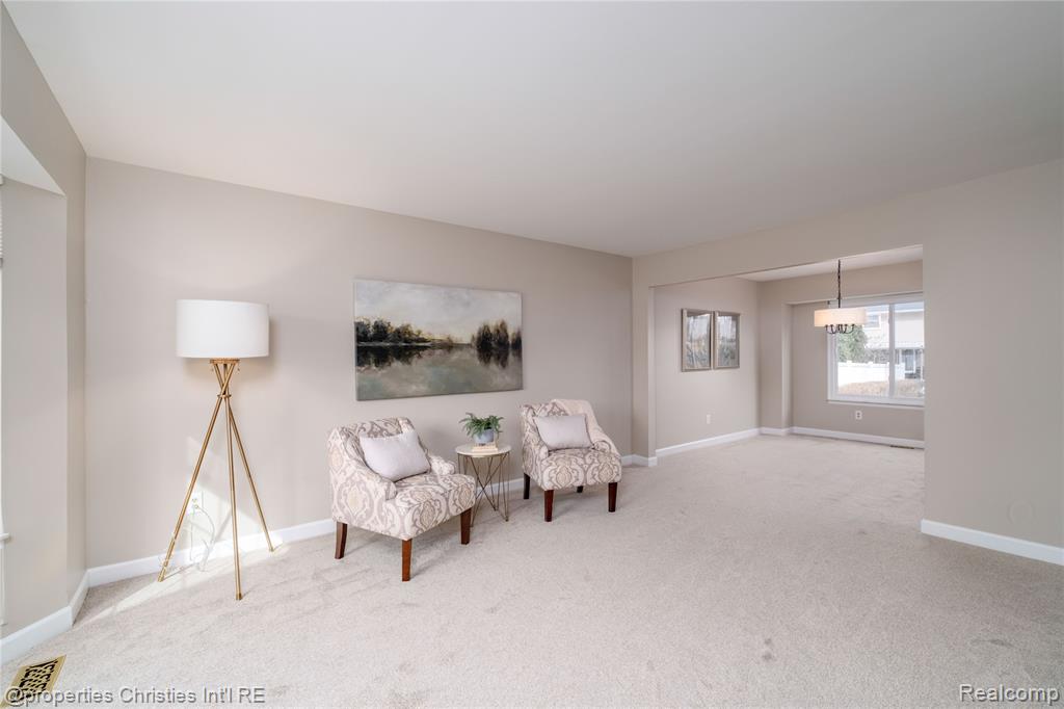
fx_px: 443
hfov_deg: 100.4
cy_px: 354
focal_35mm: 15
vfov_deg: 77.3
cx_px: 532
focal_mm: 10
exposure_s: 1/125
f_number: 7.1
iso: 500
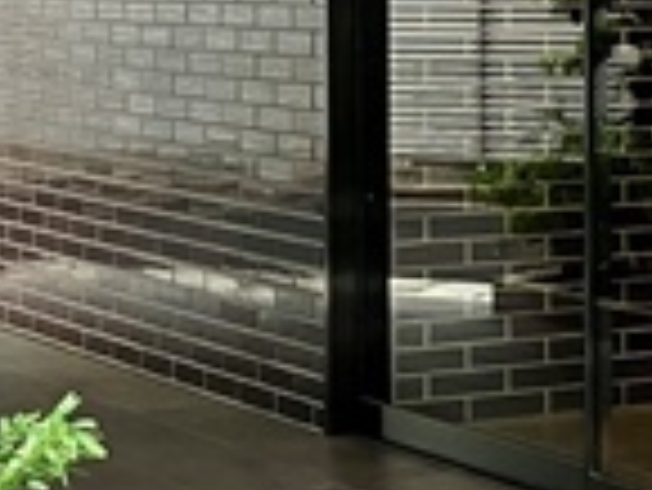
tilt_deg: -2.1
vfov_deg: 10.1
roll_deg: +0.3
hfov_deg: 13.3
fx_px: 2771
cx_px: 603
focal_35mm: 147
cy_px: 108
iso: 125
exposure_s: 1/60
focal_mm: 3.99
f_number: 1.8
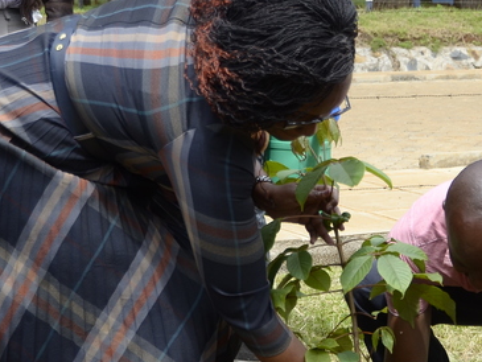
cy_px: 346
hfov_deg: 18.6
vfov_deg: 13.9
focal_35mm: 105
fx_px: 1463
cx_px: 362
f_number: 4
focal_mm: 26
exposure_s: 1/800
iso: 250
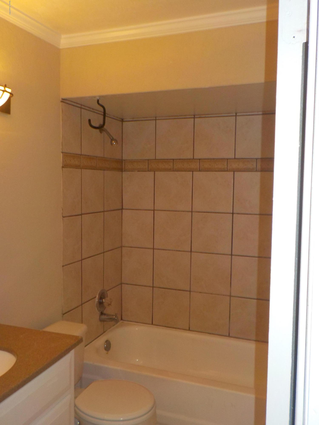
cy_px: 212
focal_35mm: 30
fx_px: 369
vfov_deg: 60.0
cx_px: 160
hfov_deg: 46.8
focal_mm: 4.1
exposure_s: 1/30
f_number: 3.3
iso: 200
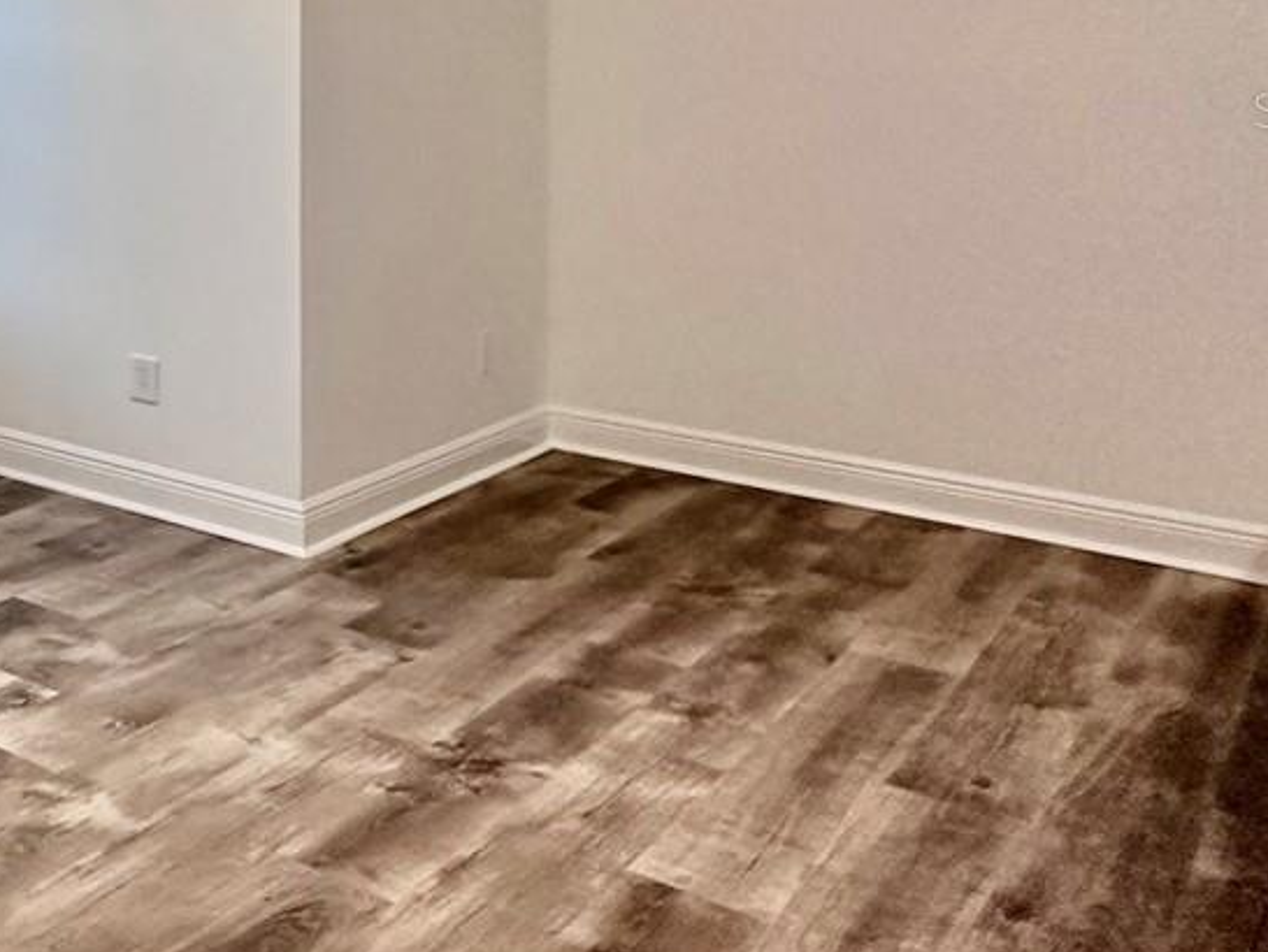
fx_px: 1503
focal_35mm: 41
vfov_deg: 33.5
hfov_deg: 33.3
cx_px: -386
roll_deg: +0.2
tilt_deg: -2.9
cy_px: 109
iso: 320
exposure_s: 1/120
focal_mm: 2.22
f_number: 2.2
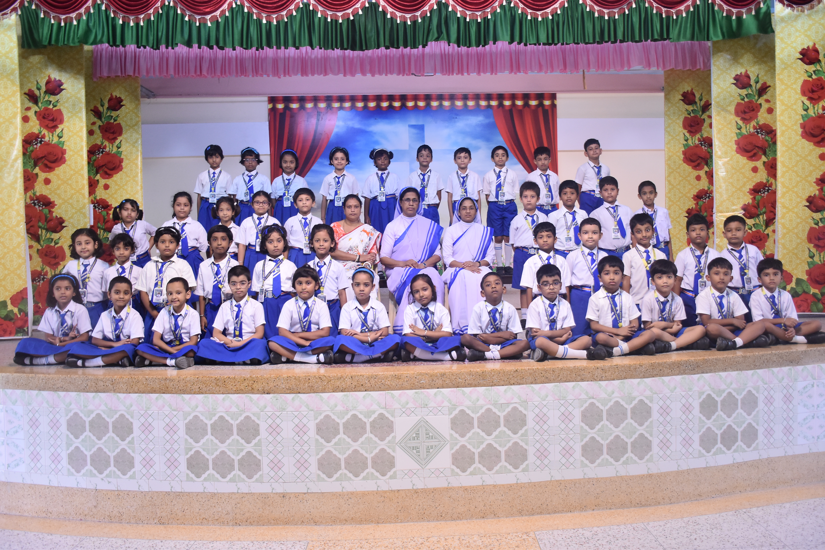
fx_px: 688
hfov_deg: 61.9
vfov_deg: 43.6
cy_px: 275
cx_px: 412
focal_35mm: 30
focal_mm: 20
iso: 1000
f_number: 3.5
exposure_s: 1/100
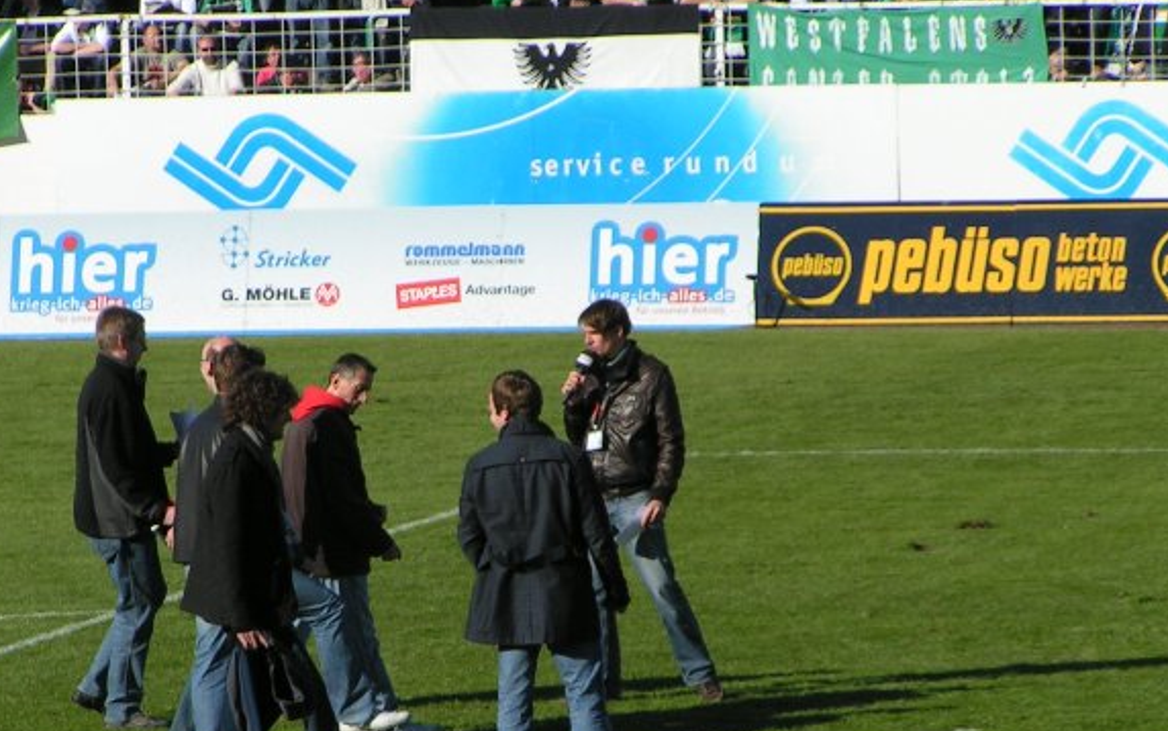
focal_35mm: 366
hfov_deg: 5.7
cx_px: 429
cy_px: 521
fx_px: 11655
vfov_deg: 3.6
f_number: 5.6
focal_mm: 37.8
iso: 50
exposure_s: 1/640
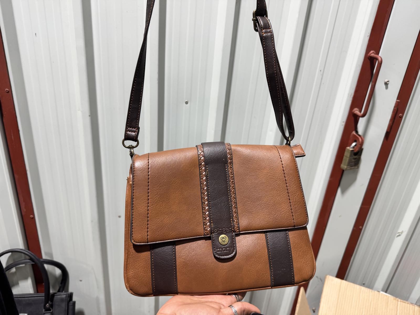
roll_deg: -5.1
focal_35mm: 24
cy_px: 158
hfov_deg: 71.6
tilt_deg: -24.2
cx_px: 210
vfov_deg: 56.8
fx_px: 291
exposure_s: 1/50
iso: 100
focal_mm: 6.76
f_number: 1.78
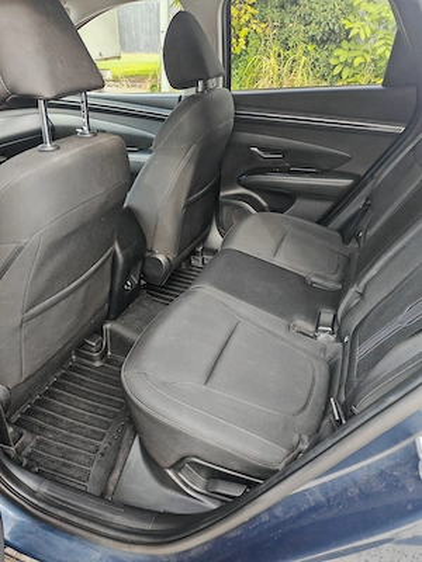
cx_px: 211
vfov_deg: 69.4
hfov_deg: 54.9
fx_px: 406
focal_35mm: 25
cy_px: 281
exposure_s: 1/100
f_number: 1.9
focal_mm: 5.3
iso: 80
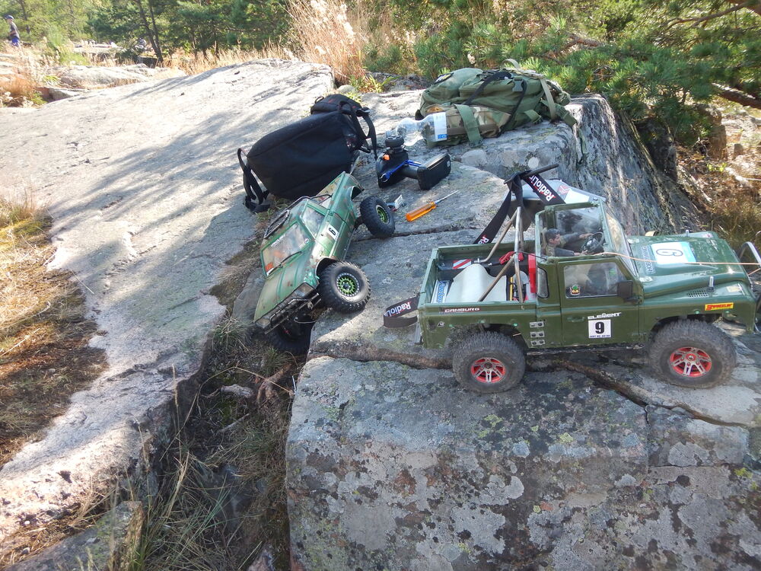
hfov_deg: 63.4
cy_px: 286
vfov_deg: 49.7
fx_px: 616
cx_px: 380
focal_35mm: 28
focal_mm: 5
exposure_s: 1/125
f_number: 3.9
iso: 125
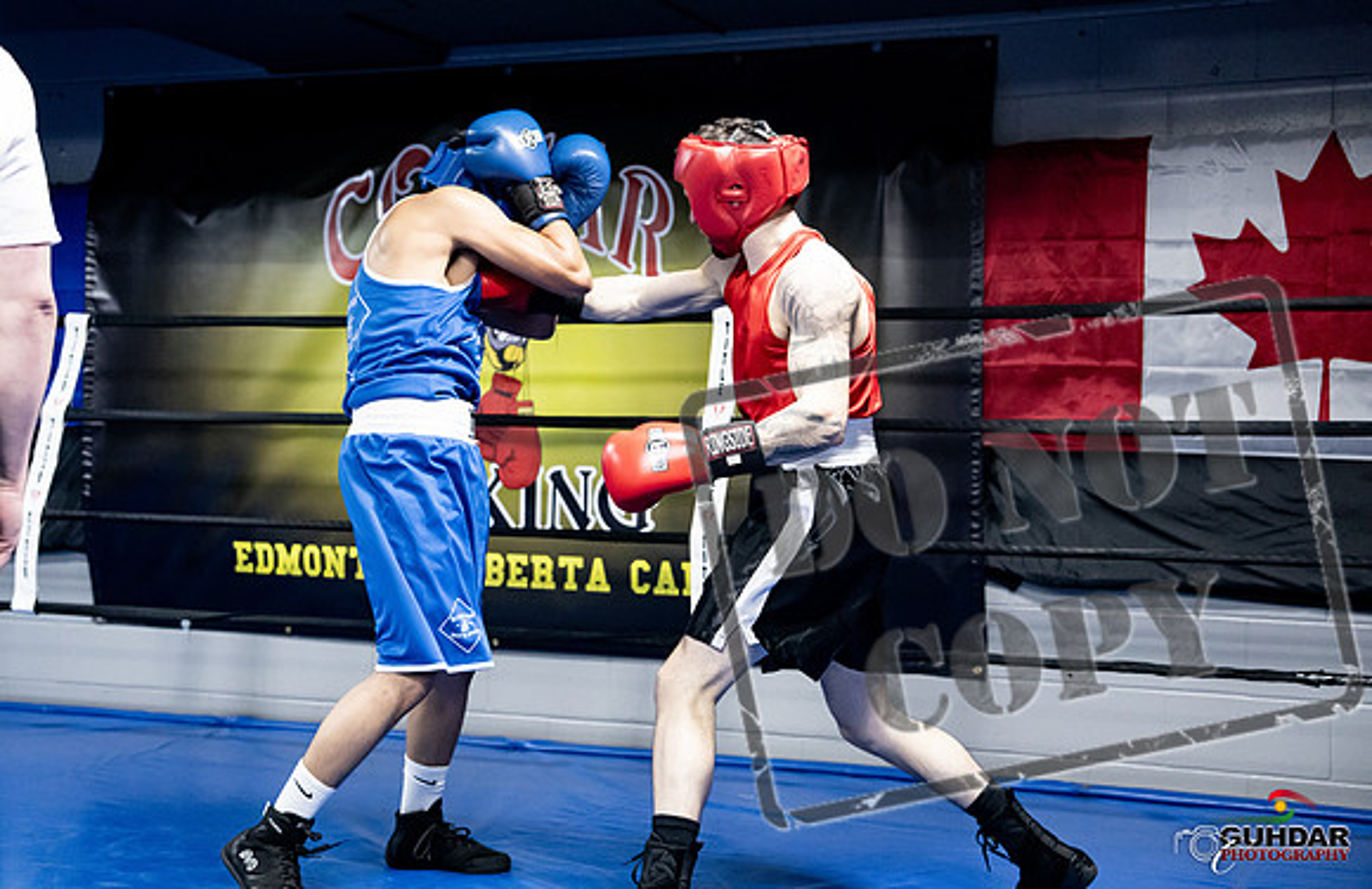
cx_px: 624
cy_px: 391
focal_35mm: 54
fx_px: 2035
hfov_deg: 37.2
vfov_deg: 24.6
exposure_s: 1/1000
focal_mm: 49
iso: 8000
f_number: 2.8
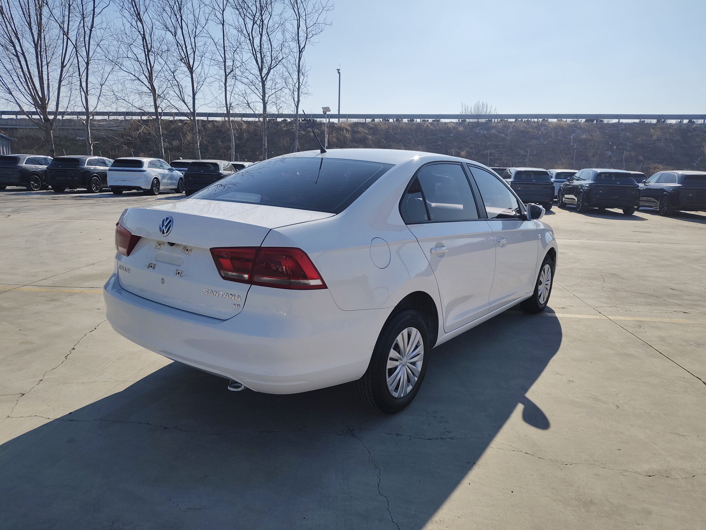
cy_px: 265
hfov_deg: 71.6
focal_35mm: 24
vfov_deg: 56.8
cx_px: 353
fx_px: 489
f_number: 1.88
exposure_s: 1/1481
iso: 50
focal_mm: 5.56
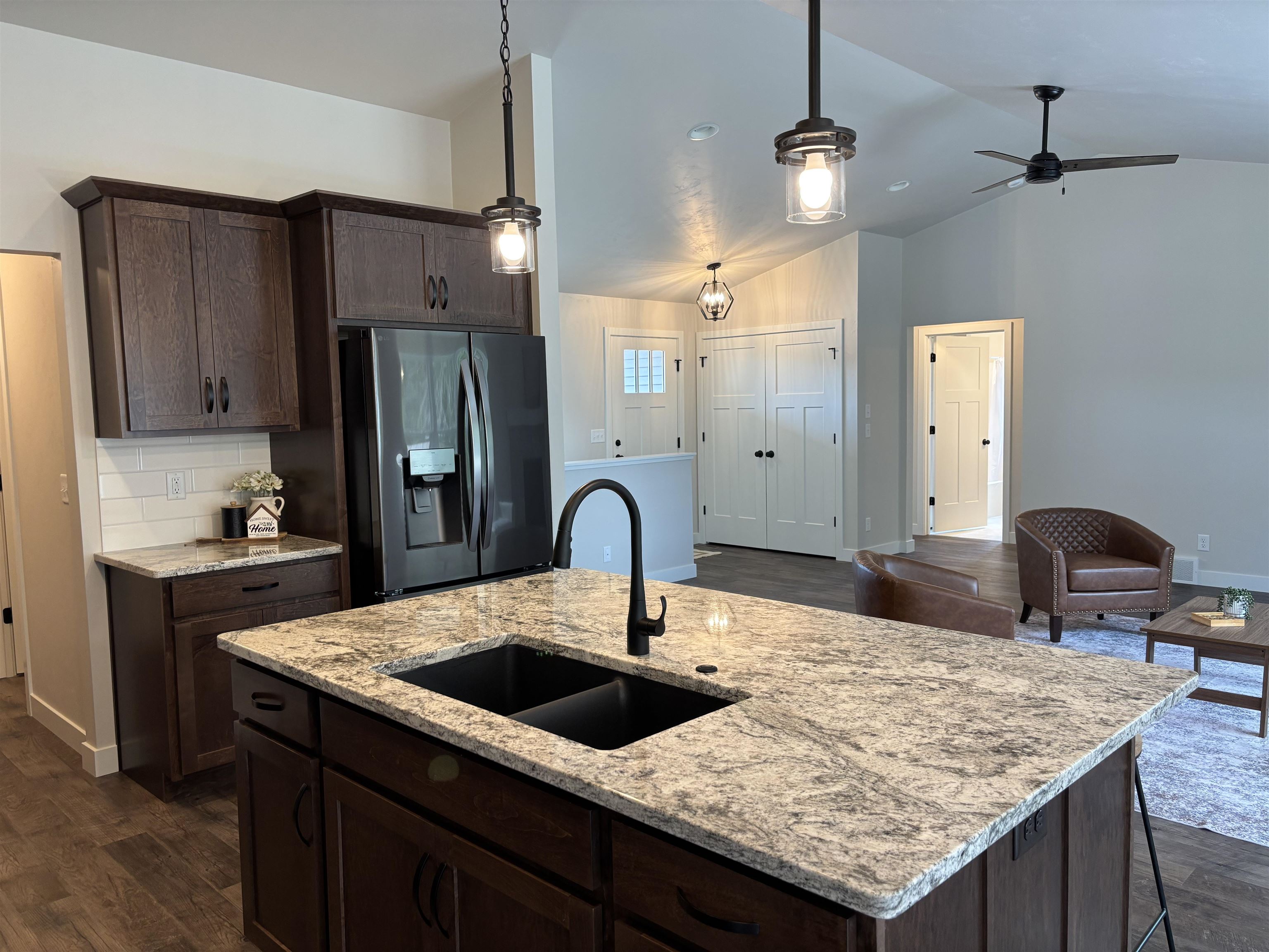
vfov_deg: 53.1
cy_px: 476
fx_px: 953
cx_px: 634
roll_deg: +1.3
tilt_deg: -5.1
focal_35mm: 26
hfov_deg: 67.3
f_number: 1.6
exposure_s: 1/60
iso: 100
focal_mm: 5.96
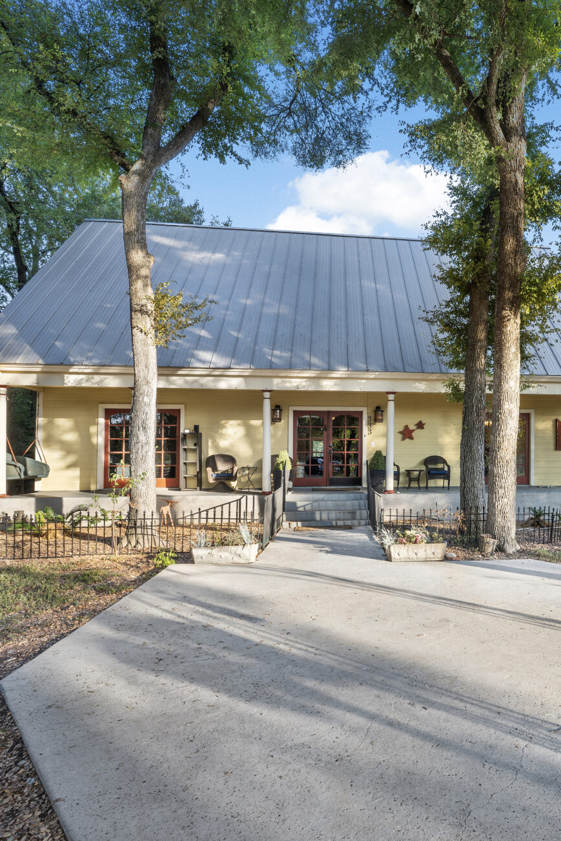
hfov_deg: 55.3
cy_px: 433
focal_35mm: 22
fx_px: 514
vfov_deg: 78.6
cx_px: 398
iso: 64
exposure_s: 1/50
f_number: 13
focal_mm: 14
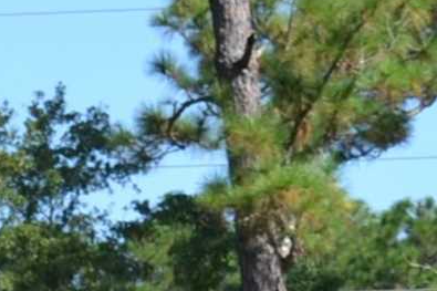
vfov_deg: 2.9
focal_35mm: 467
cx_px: -783
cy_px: 1105
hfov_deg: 4.3
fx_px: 5666
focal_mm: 40
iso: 100
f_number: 7.1
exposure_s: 1/200
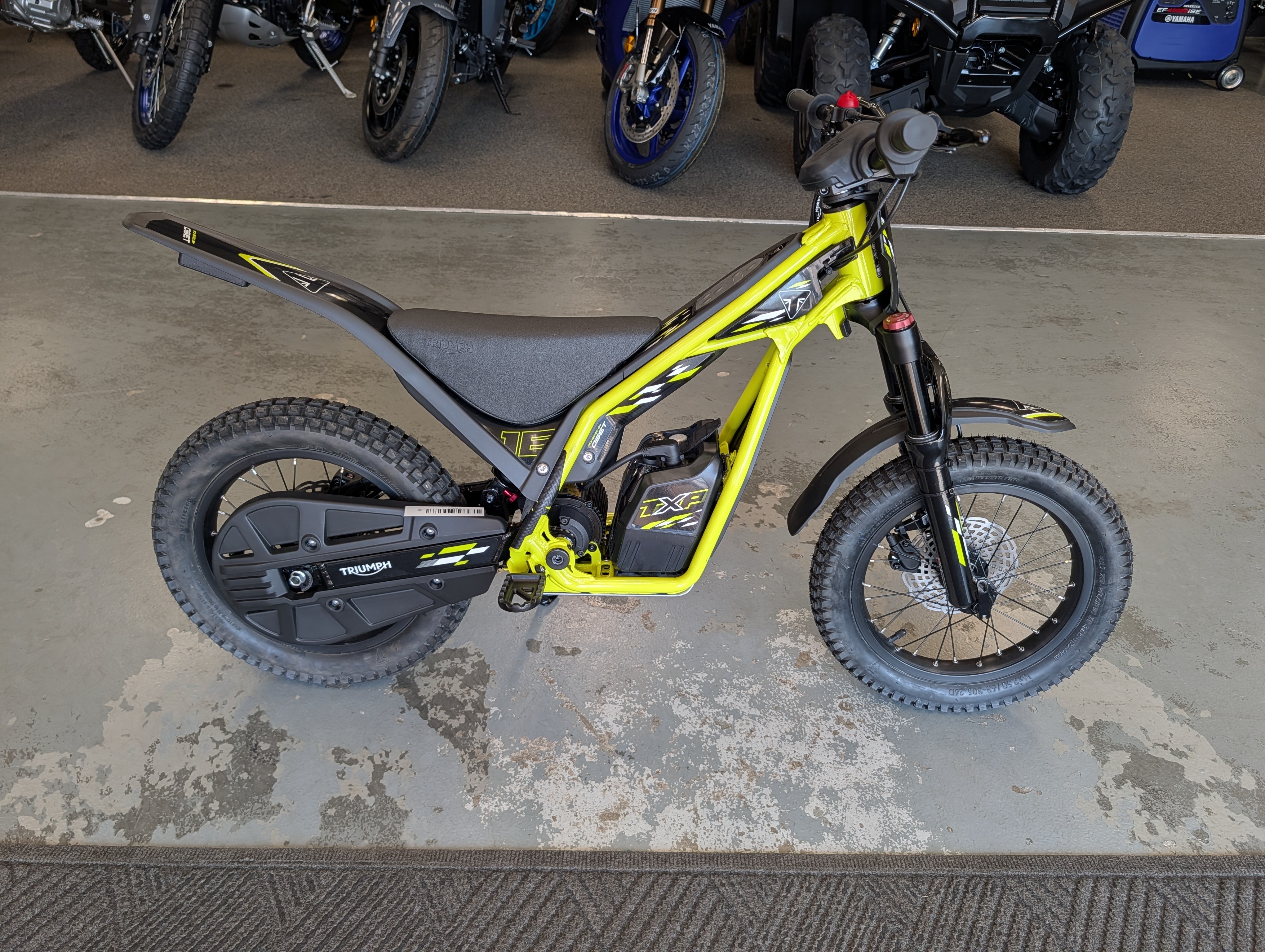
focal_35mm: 24
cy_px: 476
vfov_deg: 56.9
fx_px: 878
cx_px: 632
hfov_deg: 71.5
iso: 40
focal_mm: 6.9
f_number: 1.68
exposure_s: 1/60
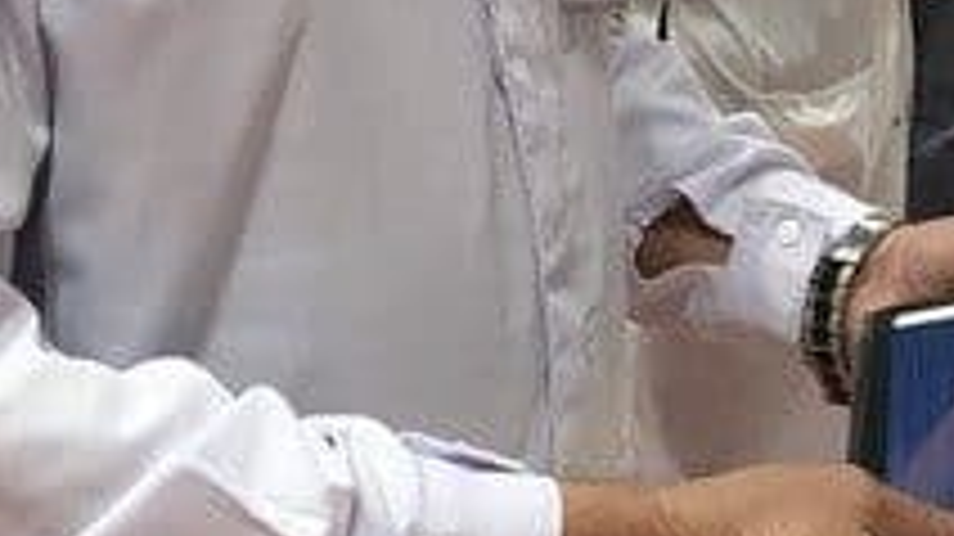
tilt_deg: -6.9
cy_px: -108
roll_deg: -0.9
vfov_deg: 10.4
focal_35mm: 115
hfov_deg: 17.9
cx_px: 1071
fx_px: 2908
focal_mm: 3.99
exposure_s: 1/31
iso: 25
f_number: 1.8
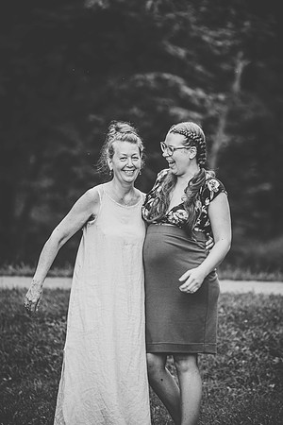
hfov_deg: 6.9
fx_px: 2358
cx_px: 142
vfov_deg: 10.3
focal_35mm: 200
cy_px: 212
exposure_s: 1/125
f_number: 3.5
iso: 250
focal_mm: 200
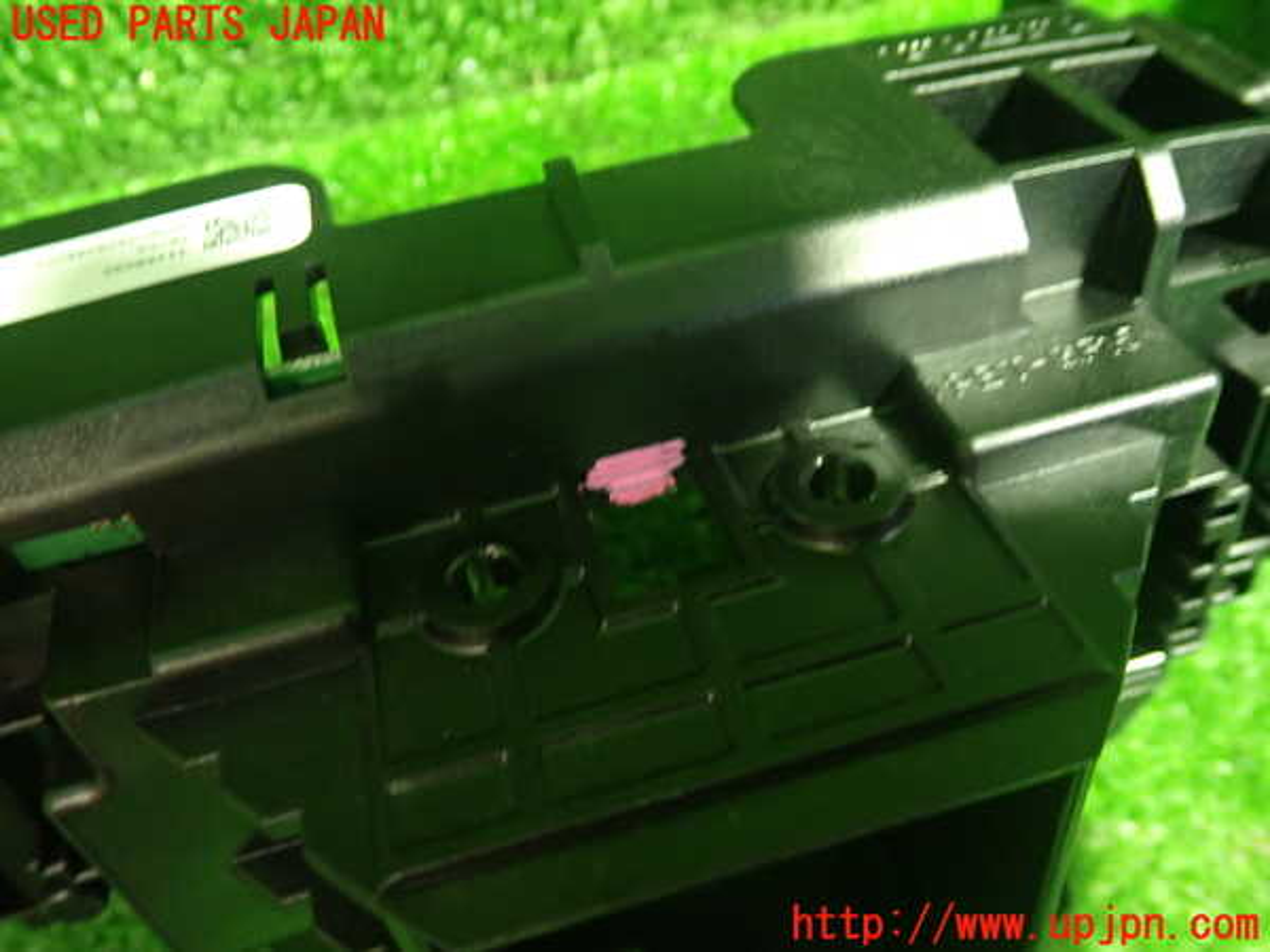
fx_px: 1101
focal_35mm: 30
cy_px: 476
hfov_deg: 60.0
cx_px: 635
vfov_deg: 46.8
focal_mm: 5.4
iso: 800
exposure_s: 1/20
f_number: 2.3
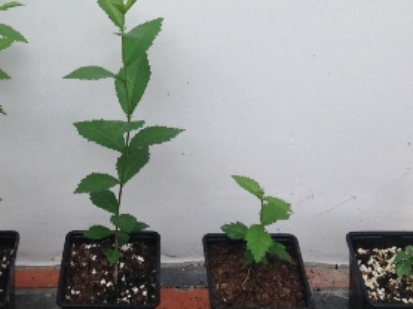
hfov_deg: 25.6
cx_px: 152
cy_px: 40
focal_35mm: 76
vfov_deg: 19.1
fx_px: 906
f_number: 2.4
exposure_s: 1/427
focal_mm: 4.12
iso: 50
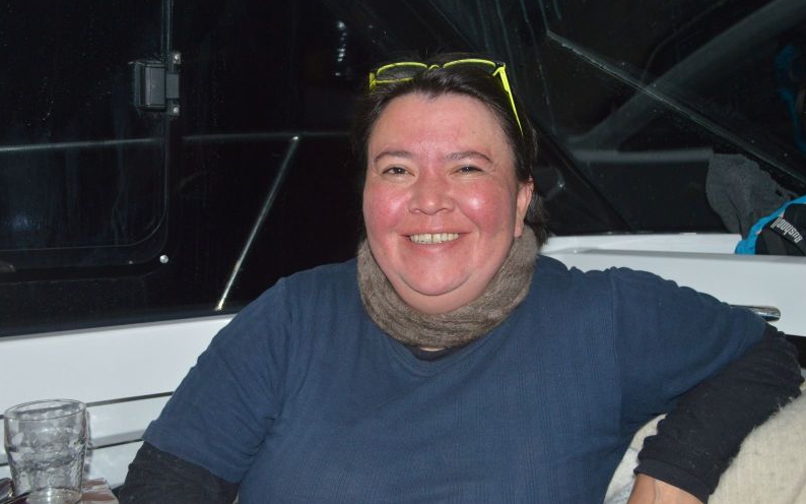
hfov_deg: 49.3
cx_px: 404
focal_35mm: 40
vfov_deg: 32.0
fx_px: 879
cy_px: 235
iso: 800
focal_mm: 26
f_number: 4.2
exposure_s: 1/30
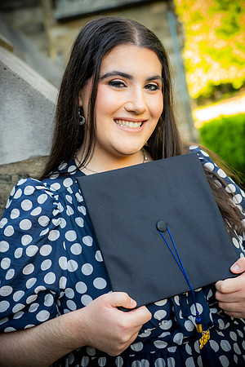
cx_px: 122
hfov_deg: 26.0
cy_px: 184
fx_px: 531
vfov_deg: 38.2
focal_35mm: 52
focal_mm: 52
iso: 500
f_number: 4
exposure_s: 1/100
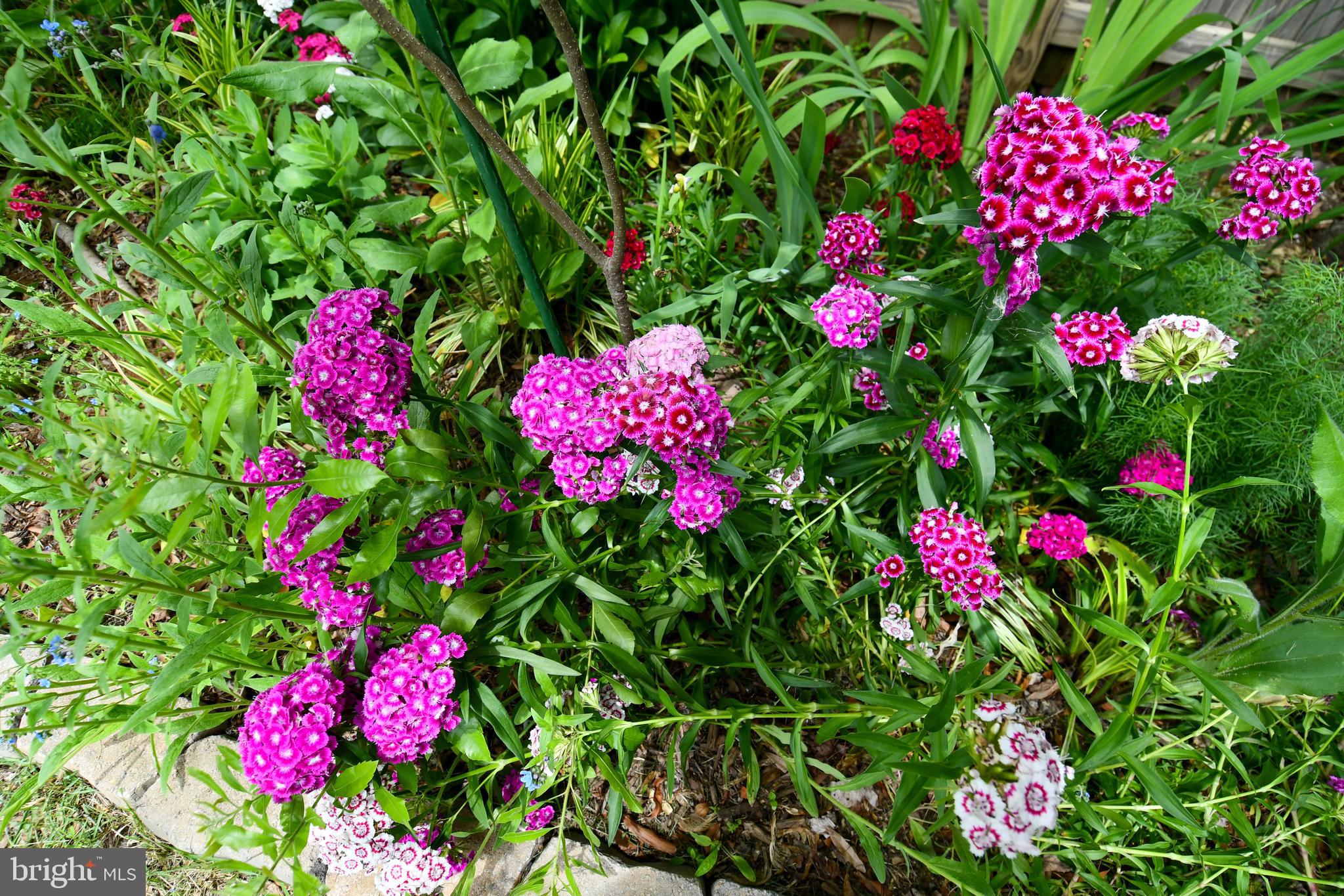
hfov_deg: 90.0
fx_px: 672
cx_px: 672
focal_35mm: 18
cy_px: 448
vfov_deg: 67.4
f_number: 5.6
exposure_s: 1/250
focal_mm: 12
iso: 280
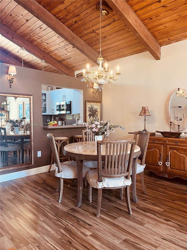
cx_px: 94
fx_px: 187
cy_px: 125
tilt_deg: -2.9
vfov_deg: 67.3
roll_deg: +0.7
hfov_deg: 53.1
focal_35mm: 26
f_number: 1.6
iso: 100
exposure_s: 1/60
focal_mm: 5.1
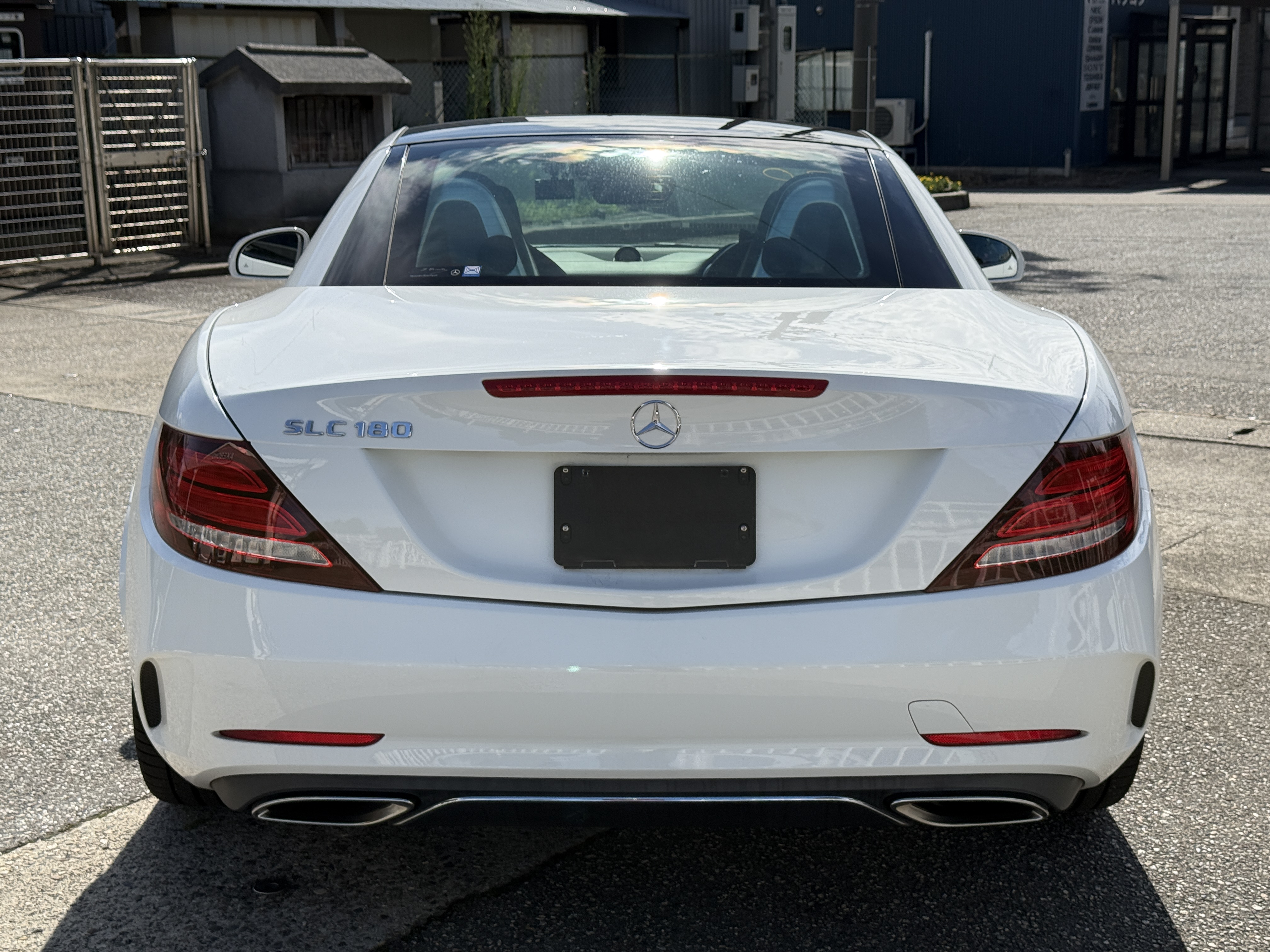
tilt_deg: -12.3
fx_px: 1761
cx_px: 635
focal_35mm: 48
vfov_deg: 30.3
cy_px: 476
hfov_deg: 39.7
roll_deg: +1.1
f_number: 1.78
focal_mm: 6.76
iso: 64
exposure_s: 1/6536
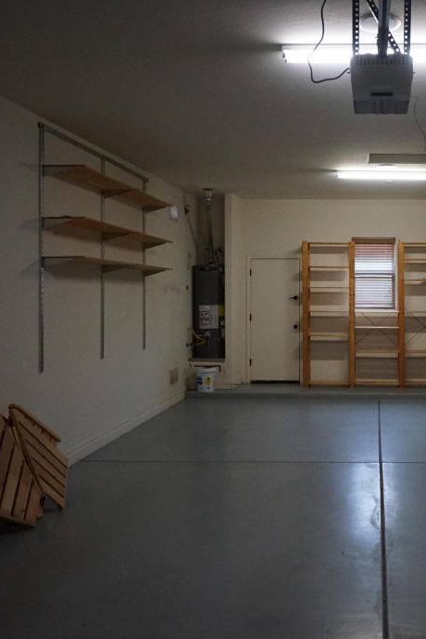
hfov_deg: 35.9
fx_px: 621
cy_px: 286
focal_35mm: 35
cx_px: 371
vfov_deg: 54.3
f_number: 4
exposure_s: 1/160
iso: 5000
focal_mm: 21
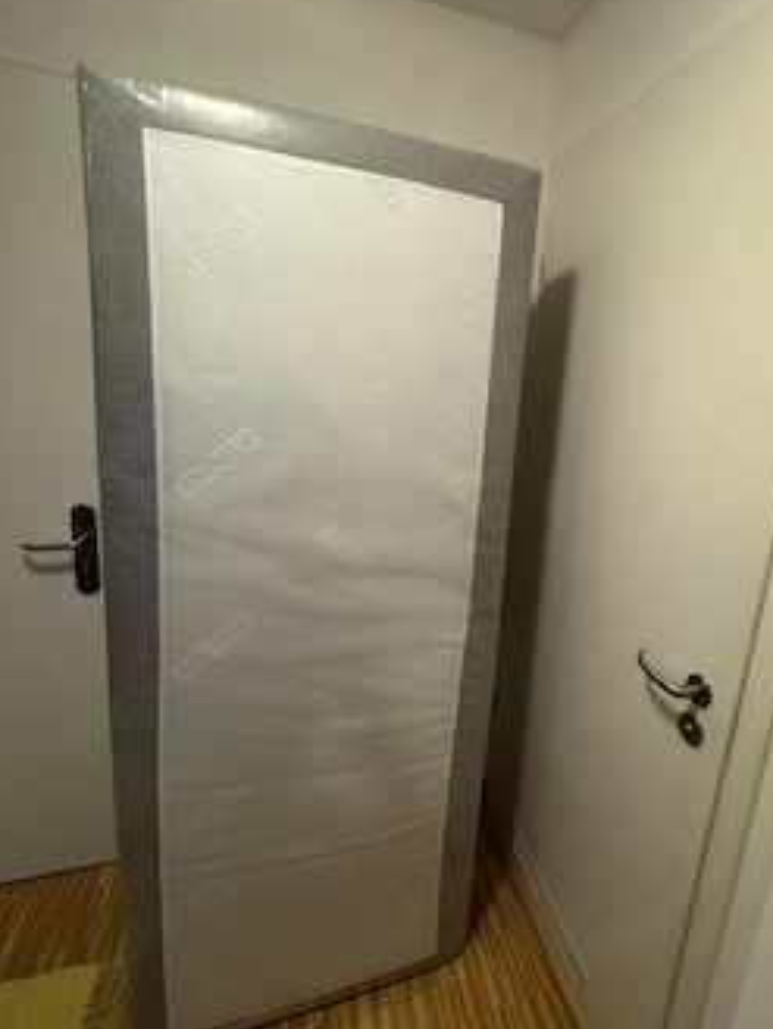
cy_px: 479
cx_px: 457
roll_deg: -4.8
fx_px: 506
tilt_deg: -14.5
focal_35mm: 17
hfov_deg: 74.1
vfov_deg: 90.9
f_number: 2.2
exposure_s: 1/50
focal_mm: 2.22
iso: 500
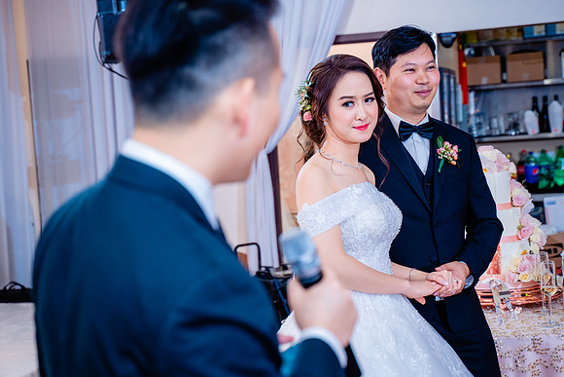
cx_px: 288
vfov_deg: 20.5
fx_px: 1043
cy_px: 196
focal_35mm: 67
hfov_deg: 30.3
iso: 800
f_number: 3.5
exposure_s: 1/160
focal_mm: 56
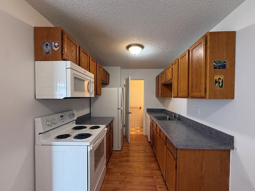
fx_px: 110
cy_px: 99
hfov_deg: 98.1
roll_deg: -0.6
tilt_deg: -0.8
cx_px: 131
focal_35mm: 15
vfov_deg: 81.7
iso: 250
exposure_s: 1/60
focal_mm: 2.22
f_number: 2.2
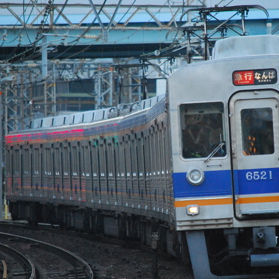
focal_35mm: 580
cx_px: 178
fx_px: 5289
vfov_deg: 3.0
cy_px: 143
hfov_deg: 3.0
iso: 1600
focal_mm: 280
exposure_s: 1/500
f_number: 5.6
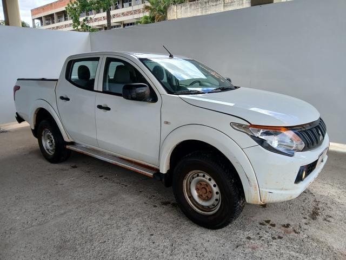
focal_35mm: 26
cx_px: 173
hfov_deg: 67.3
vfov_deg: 53.1
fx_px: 260
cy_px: 130
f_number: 1.8
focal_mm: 3.98
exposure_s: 1/120
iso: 32
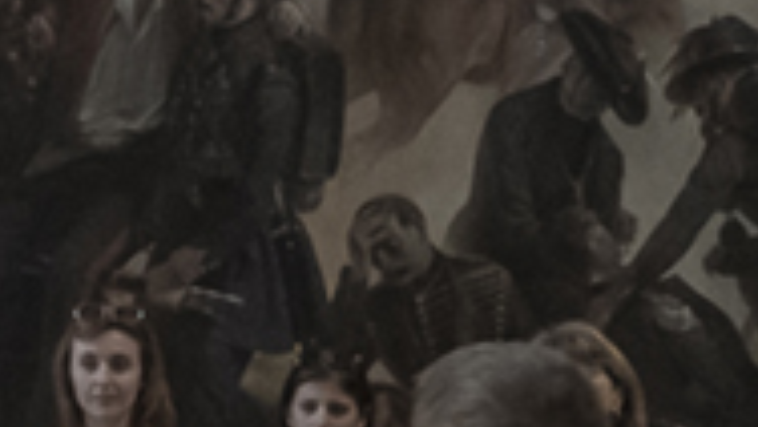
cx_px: -762
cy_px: 568
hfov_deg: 6.1
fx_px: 6878
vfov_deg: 3.5
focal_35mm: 342
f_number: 4
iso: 2500
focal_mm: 27.5
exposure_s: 1/125
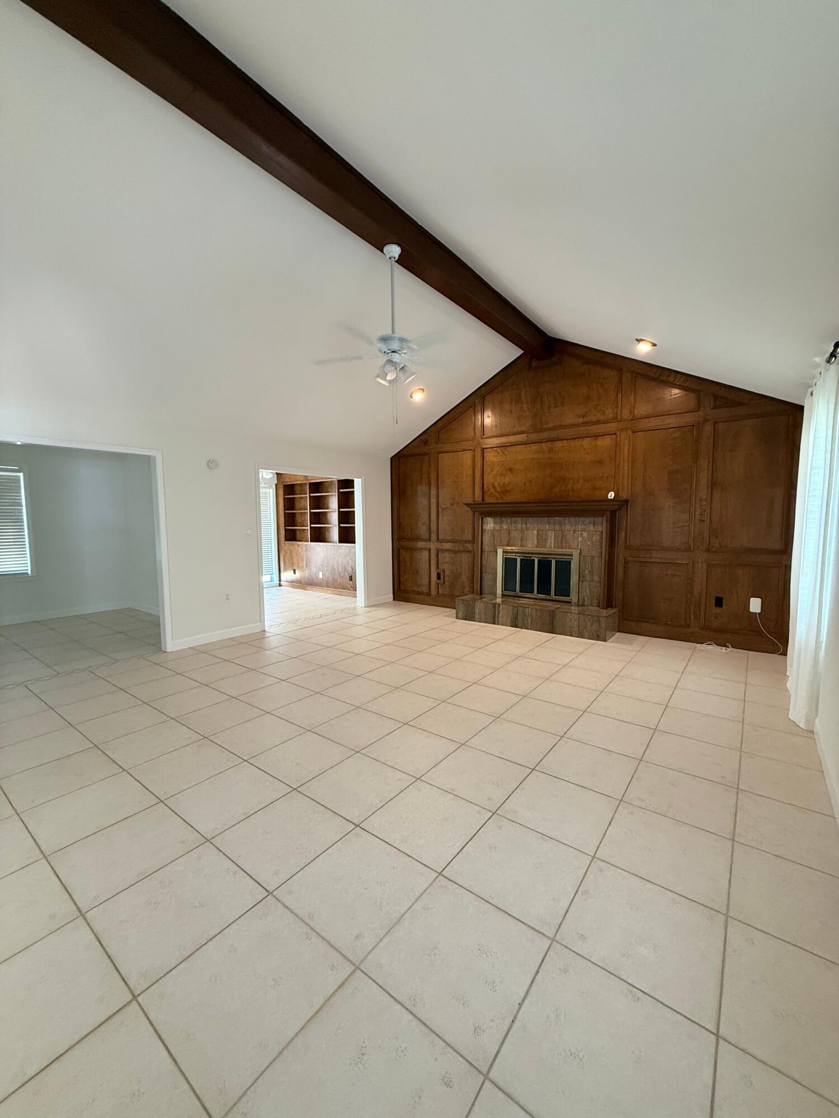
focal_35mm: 14
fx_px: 452
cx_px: 420
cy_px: 559
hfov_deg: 85.7
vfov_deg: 102.1
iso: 400
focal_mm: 2.22
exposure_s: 1/60
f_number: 2.2
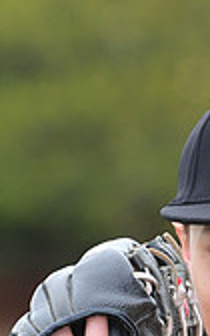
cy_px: 414
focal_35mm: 615
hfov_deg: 2.1
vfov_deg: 3.4
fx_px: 5632
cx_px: 226
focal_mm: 175
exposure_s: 1/250
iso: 400
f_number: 5.6
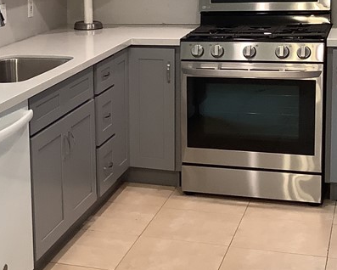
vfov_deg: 19.6
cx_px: 33
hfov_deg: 23.8
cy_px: 77
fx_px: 778
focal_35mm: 78
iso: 100
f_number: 2.4
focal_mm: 3.3
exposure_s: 1/60
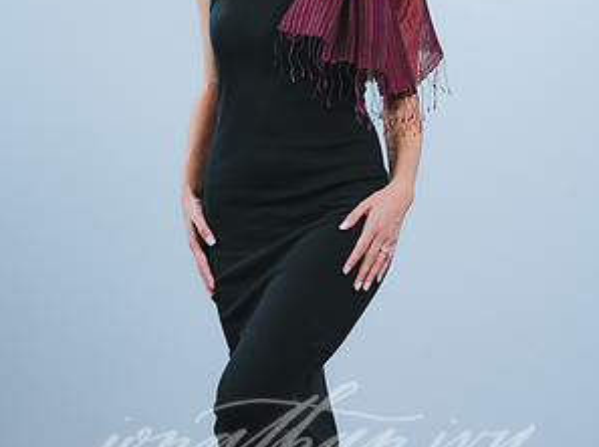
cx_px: 298
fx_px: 2143
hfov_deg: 15.9
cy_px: 70
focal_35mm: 124
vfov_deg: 11.9
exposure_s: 1/200
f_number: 4
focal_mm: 85
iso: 100
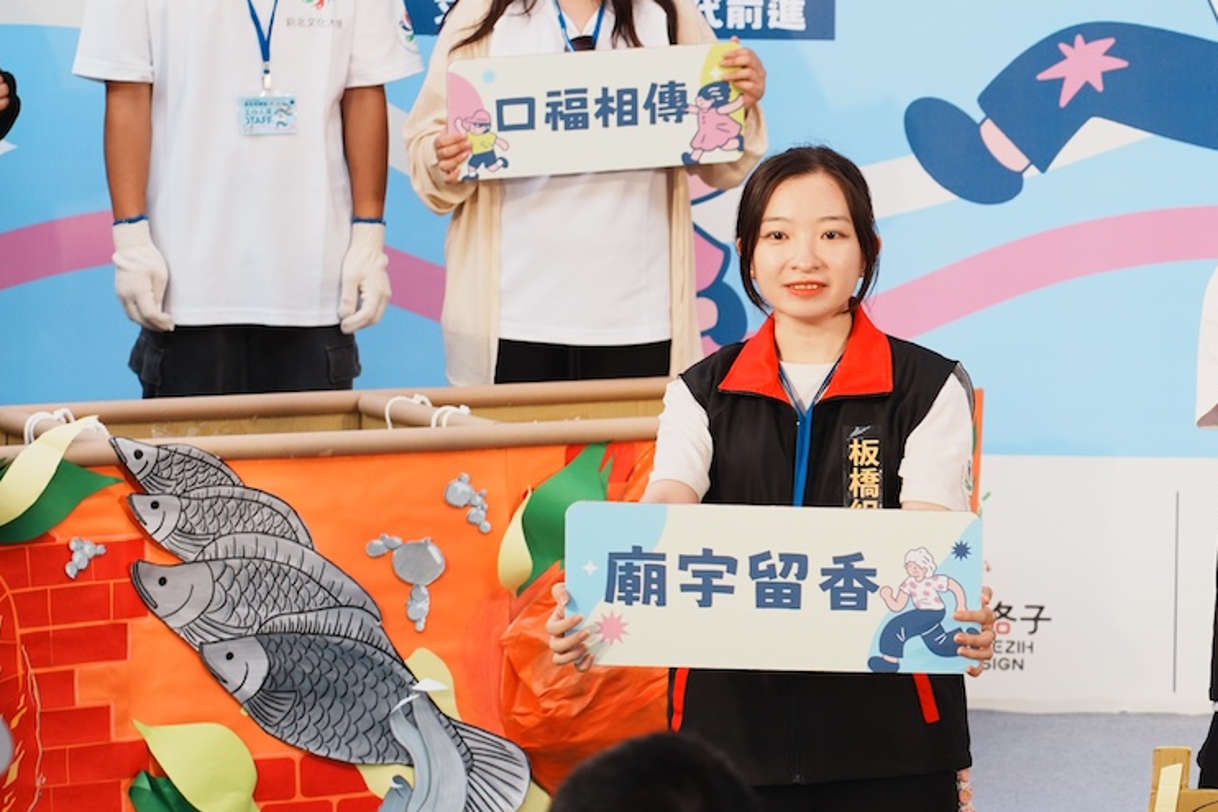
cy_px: 358
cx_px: 1354
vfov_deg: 7.5
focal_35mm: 182
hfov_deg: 11.1
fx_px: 6158
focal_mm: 75
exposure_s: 1/250
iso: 125
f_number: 4
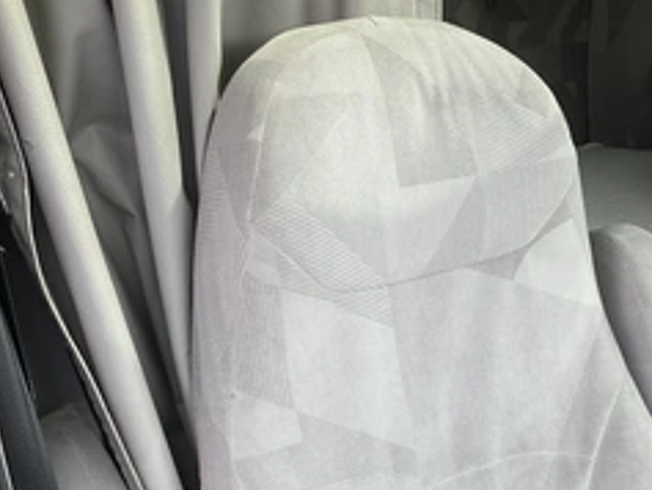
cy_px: 366
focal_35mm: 49
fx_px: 923
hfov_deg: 38.4
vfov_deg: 29.3
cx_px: 443
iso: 20
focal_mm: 3
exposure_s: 1/127
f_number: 1.8
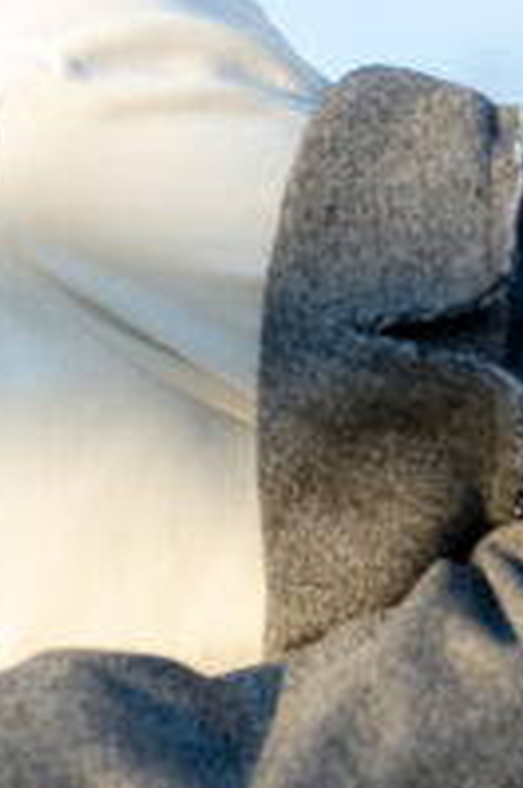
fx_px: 3083
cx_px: -366
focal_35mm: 141
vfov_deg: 14.6
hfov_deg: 9.3
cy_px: 372
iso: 100
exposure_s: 1/800
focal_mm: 35
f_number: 1.4
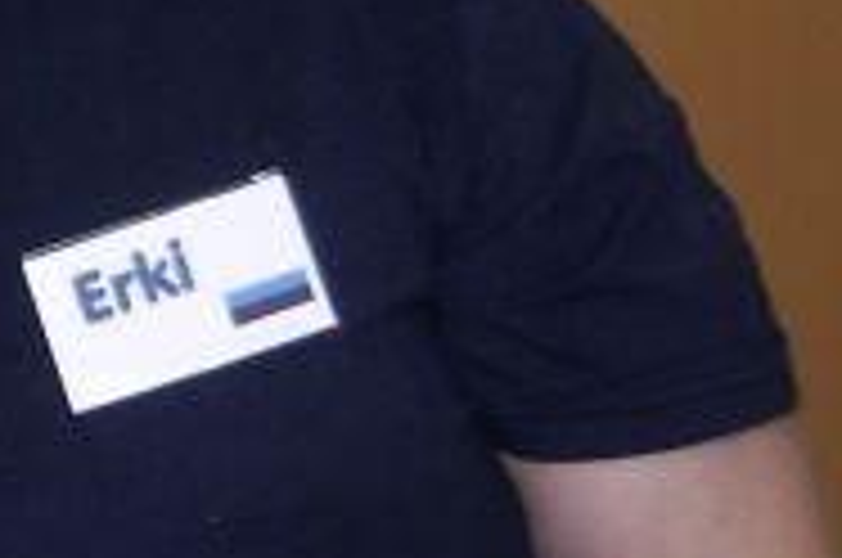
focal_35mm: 156
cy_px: 248
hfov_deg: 12.9
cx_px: -162
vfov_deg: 8.8
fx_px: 3642
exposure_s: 1/40
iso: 100
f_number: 2.6
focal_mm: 5.8
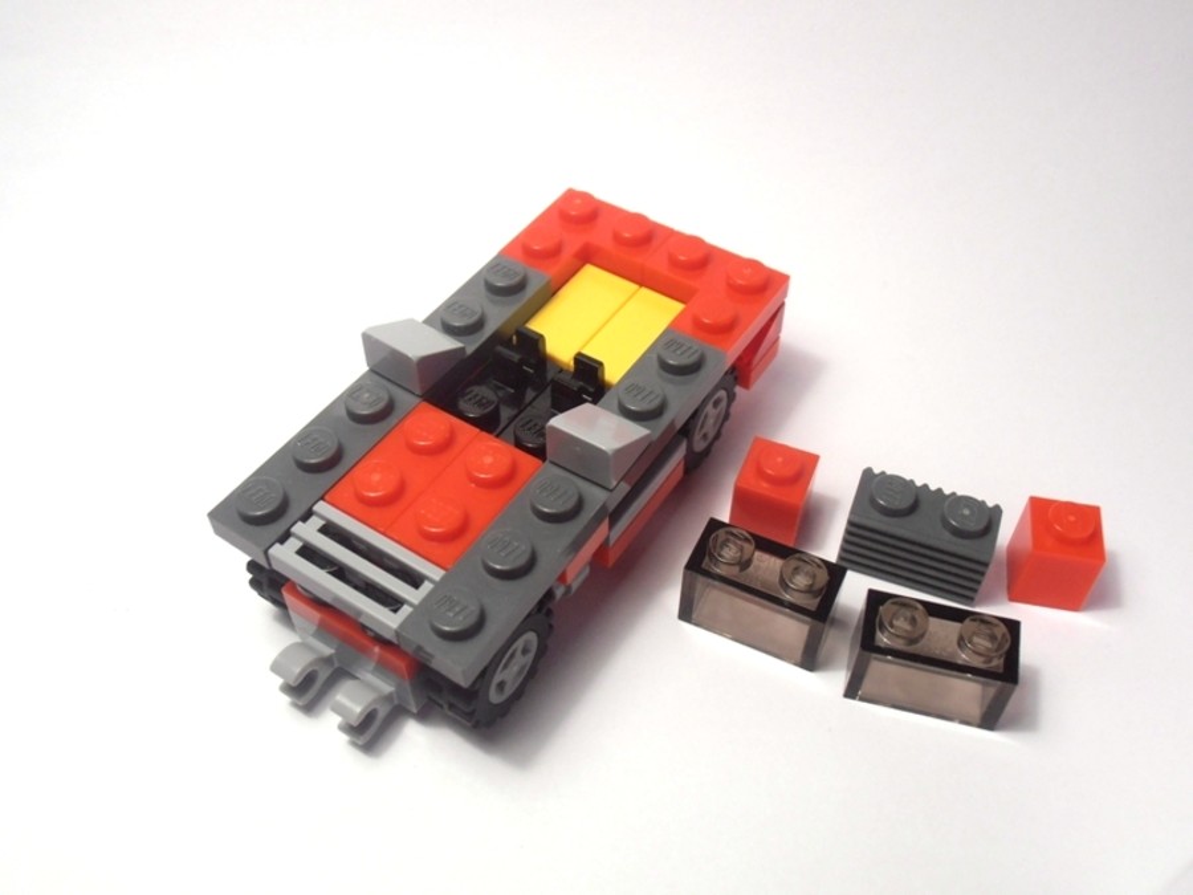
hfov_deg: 50.1
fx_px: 1275
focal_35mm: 37
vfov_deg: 38.7
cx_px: 596
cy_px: 448
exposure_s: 1/80
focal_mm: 6.61
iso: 80
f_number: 3.9
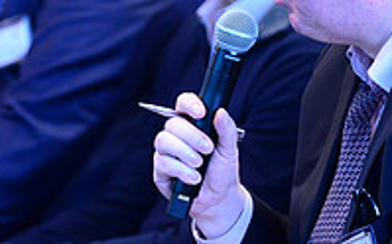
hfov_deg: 5.2
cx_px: 37
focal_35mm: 402
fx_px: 4291
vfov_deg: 3.3
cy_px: 58
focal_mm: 135
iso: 4000
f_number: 2.8
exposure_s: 1/125
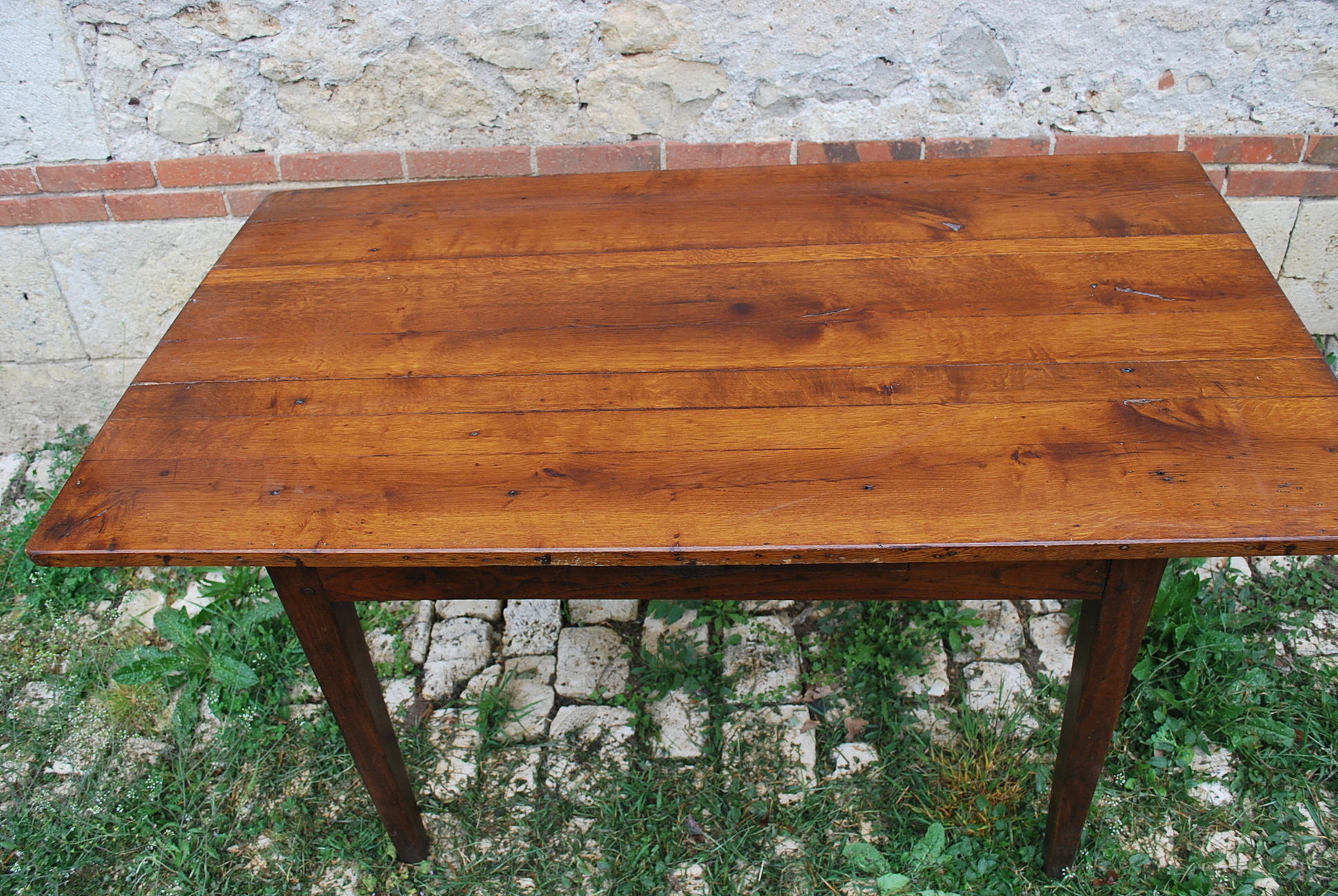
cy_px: 448
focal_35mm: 30
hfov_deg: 61.9
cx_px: 669
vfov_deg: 43.7
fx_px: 1116
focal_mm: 20
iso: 200
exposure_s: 1/100
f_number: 5
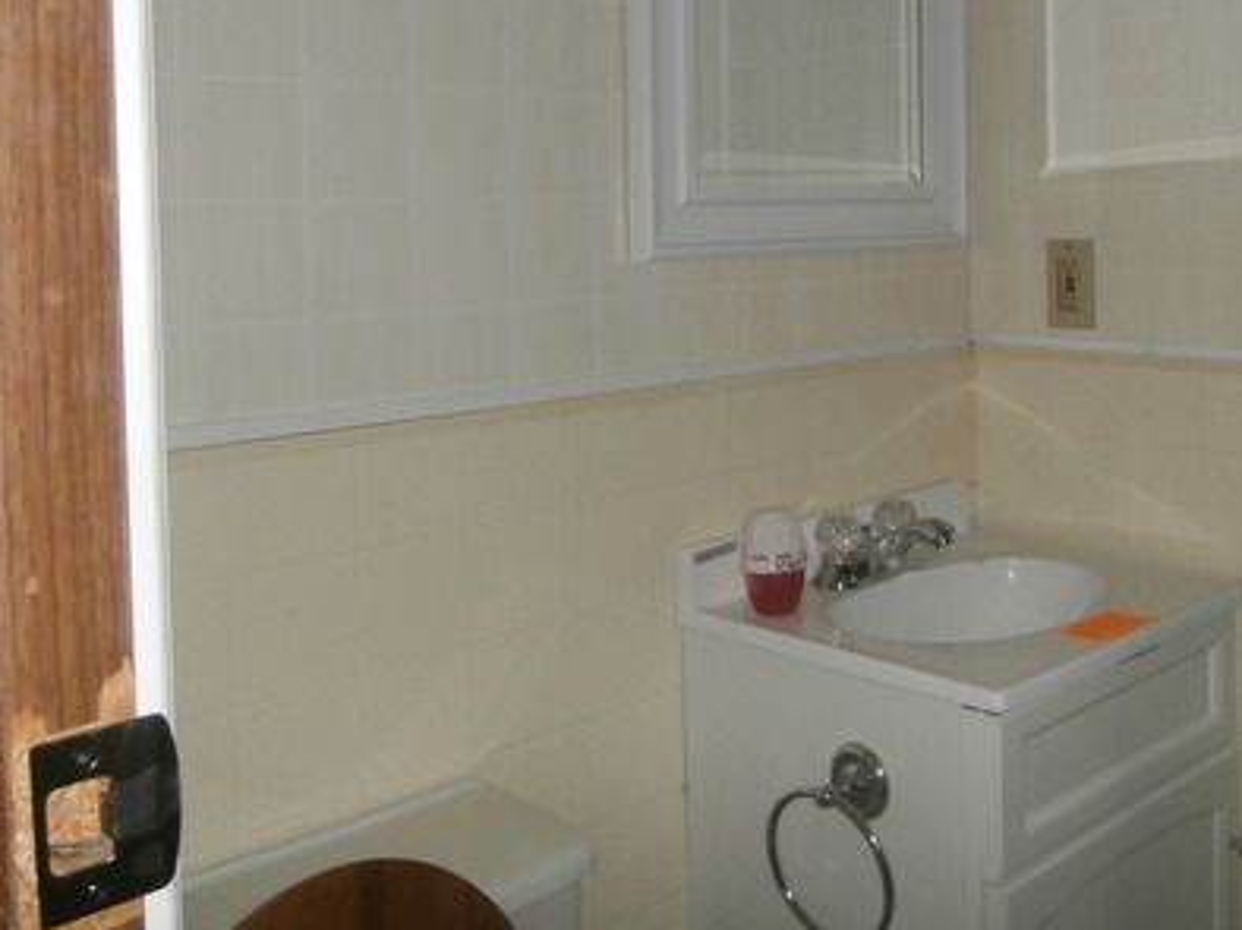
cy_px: 224
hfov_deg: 46.9
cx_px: 857
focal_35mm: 39
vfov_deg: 35.9
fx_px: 1398
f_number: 3
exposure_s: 1/30
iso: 200
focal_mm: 4.2
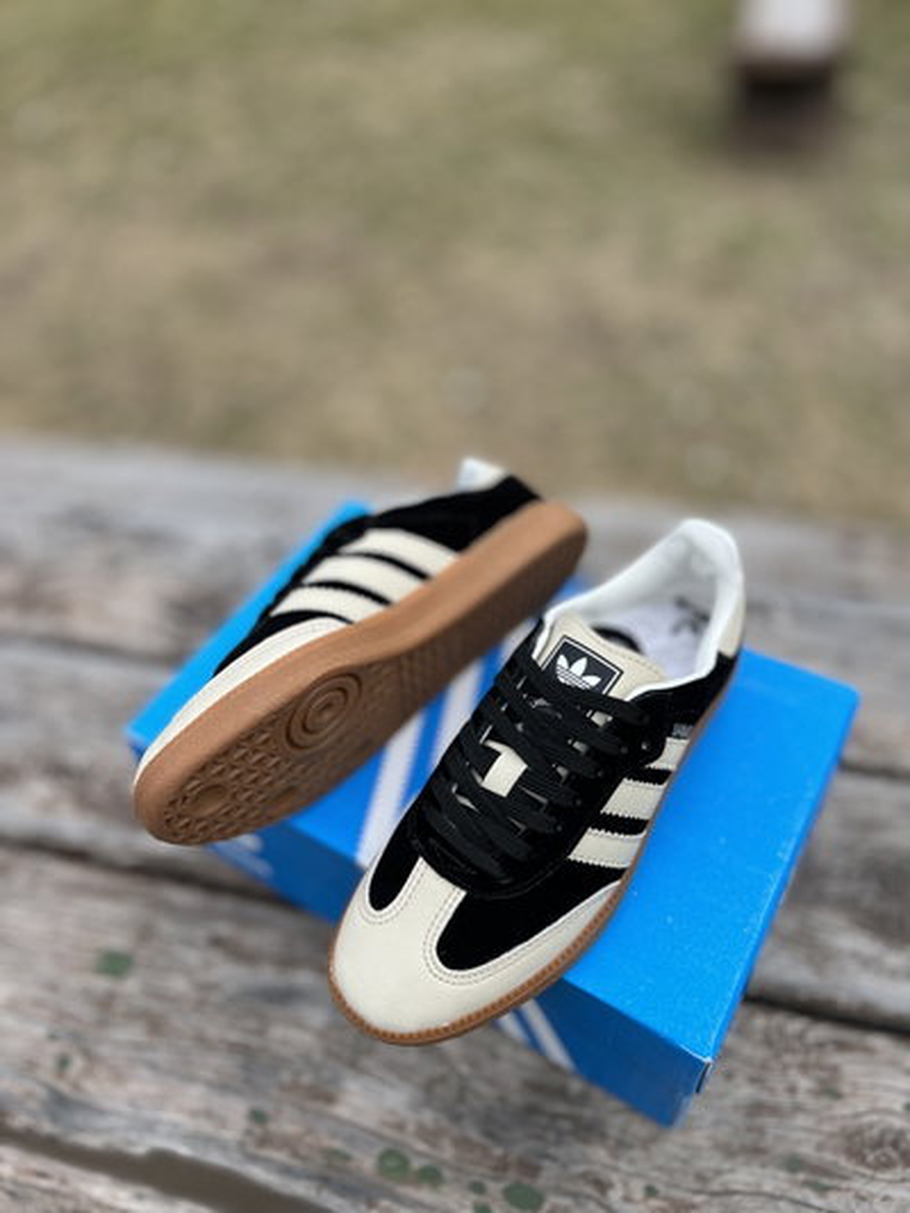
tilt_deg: -48.5
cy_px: 606
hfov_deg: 53.1
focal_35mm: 26
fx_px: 911
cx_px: 455
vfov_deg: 67.3
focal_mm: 5.7
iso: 50
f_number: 1.5
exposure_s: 1/1934
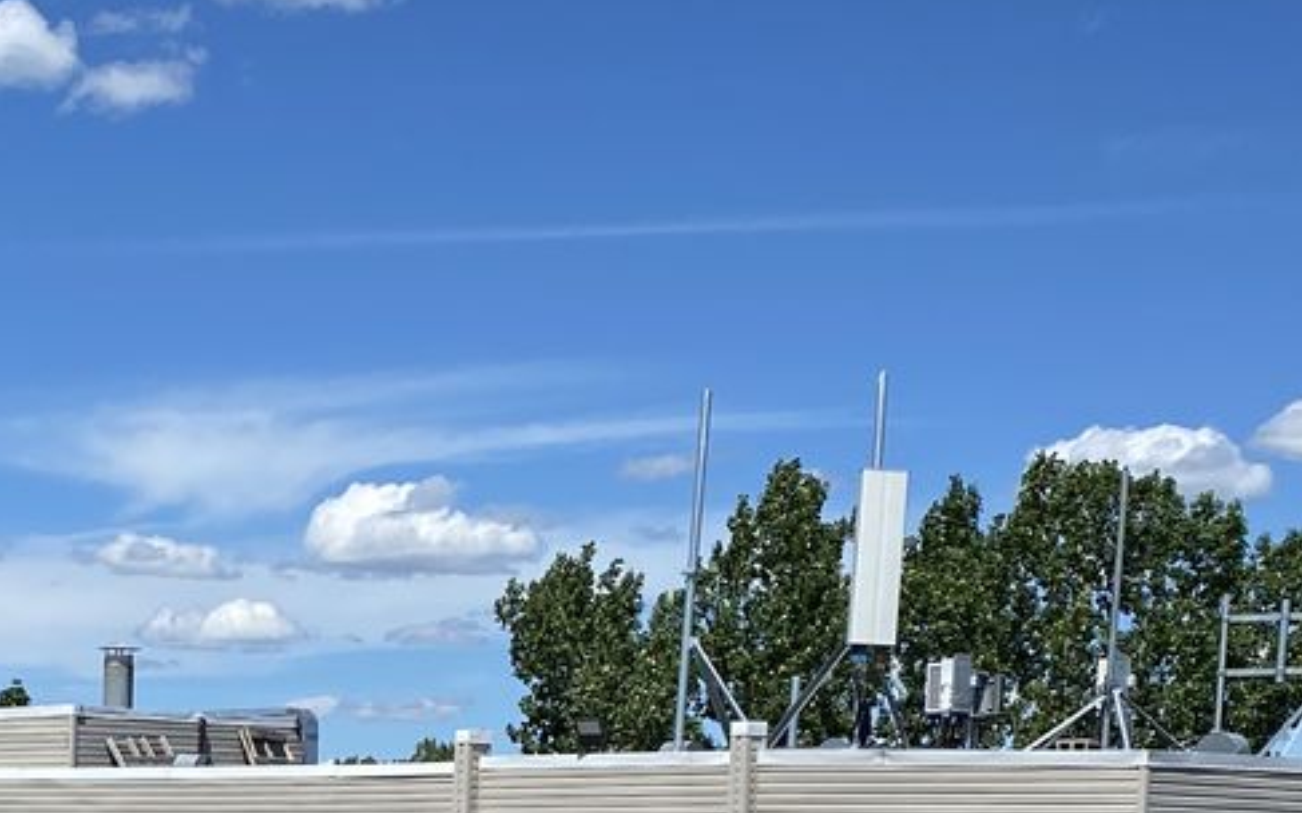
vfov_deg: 13.9
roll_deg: -0.2
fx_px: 3086
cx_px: 29
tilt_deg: -7.3
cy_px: 1305
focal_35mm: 87
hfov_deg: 23.0
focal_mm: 4.25
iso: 32
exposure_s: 1/4115
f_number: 1.8
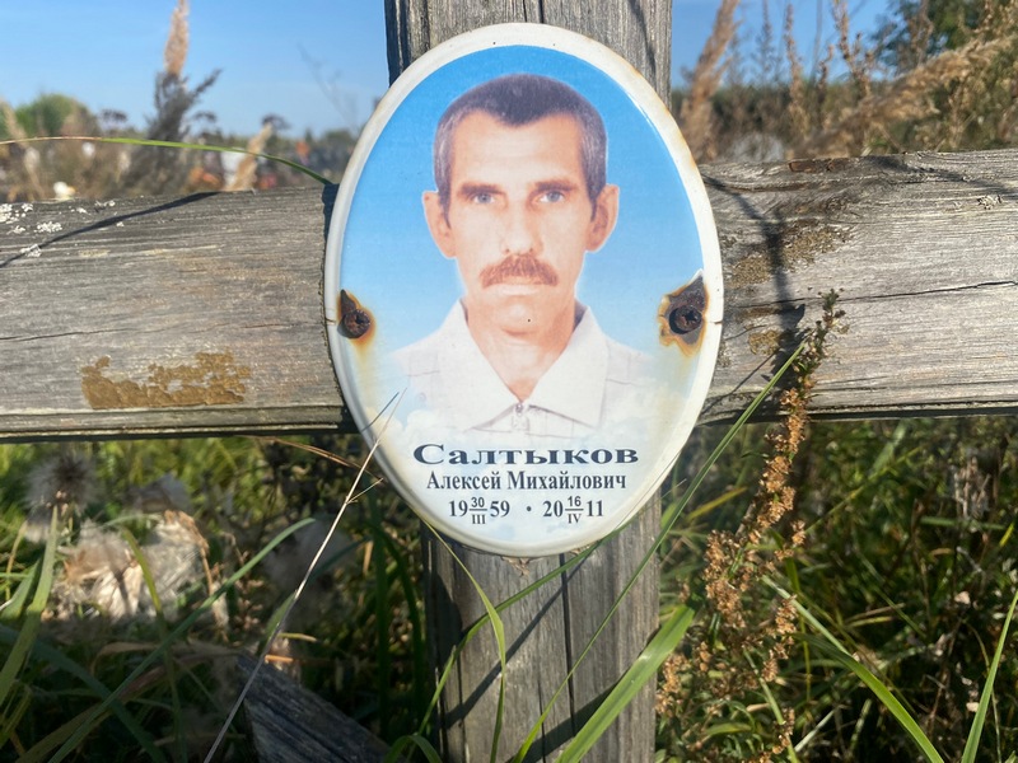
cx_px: 509
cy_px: 382
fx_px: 765
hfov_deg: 67.3
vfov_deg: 53.1
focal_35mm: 26
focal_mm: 4.25
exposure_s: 1/6757
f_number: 1.8
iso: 32
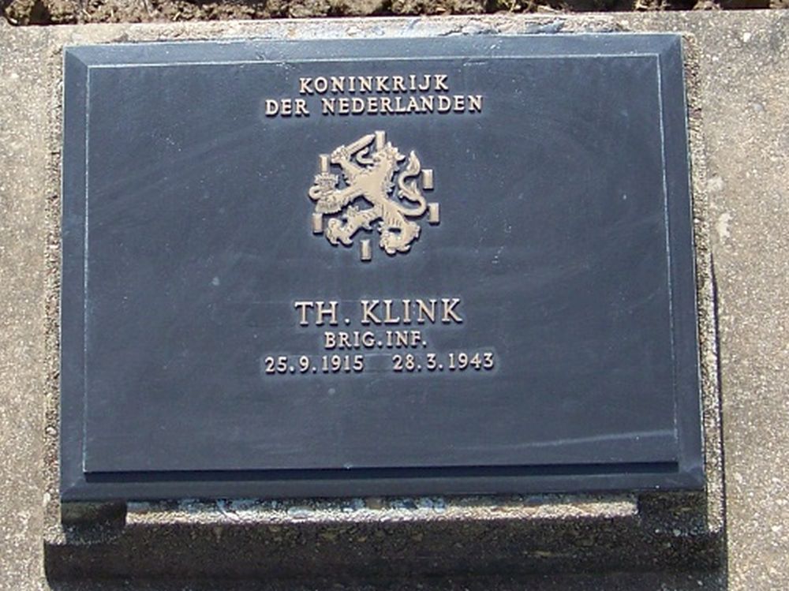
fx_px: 820
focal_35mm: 36
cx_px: 394
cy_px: 296
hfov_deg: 51.4
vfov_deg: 39.6
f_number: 2.8
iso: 64
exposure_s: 1/500
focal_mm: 5.85
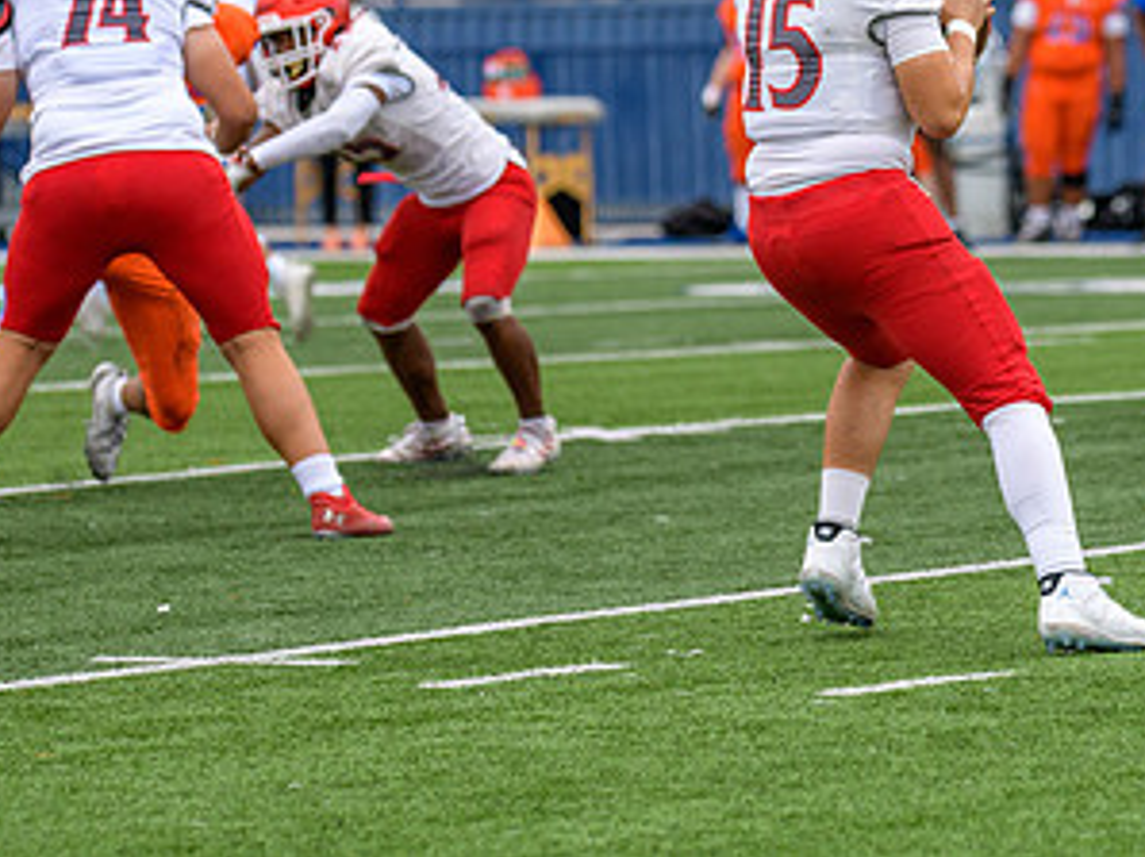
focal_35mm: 337
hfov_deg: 5.9
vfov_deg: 4.4
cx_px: 841
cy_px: 117
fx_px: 11138
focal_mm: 180
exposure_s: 1/800
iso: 250
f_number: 3.5
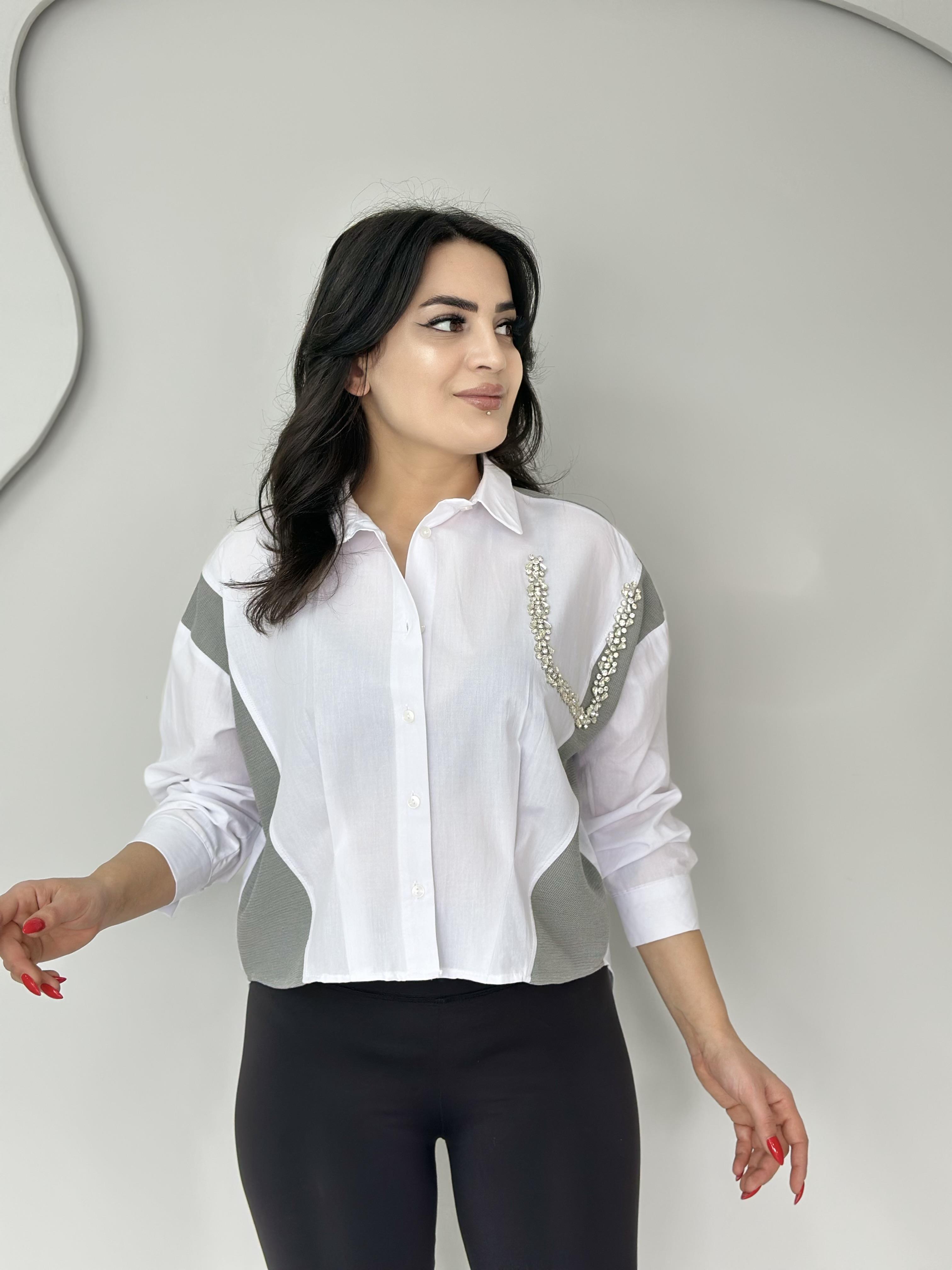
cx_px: 476
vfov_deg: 39.7
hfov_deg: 30.3
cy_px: 635
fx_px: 1760
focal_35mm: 48
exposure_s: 1/100
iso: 80
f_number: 1.78
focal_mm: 6.86
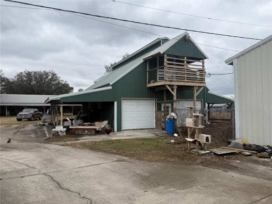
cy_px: 102
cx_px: 136
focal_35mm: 24
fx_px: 189
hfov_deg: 71.6
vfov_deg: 56.8
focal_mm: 6.76
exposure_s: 1/4167
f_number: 1.78
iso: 80
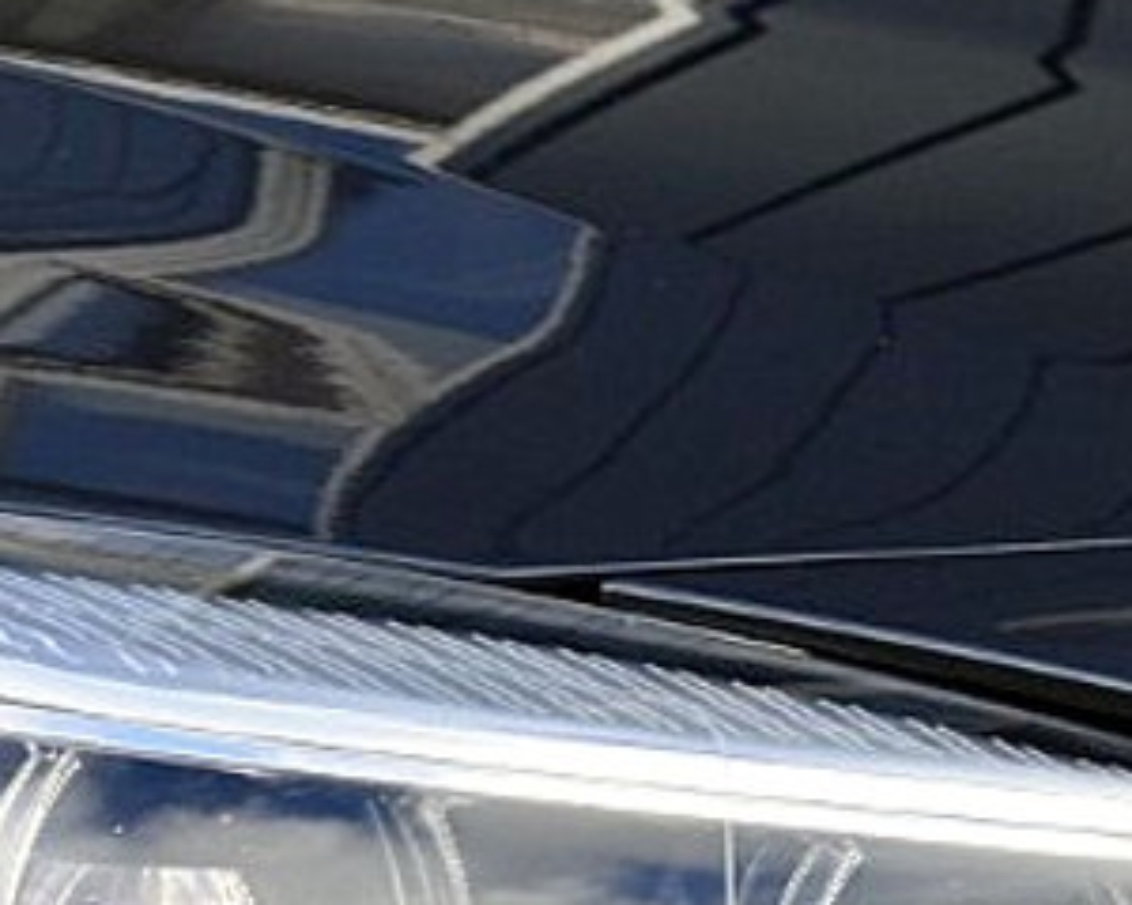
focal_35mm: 315
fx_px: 10553
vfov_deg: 4.9
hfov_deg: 6.1
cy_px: 1135
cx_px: 75
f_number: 10
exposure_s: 1/200
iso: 400
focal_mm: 48
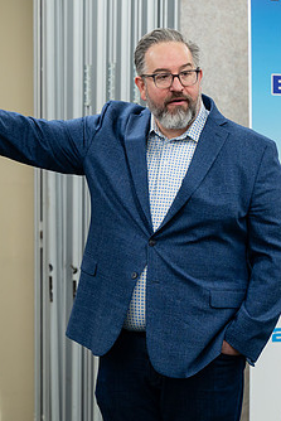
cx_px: 174
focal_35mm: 186
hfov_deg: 7.4
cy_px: 208
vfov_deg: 11.1
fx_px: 2175
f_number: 3.2
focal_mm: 102
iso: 1000
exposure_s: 1/200
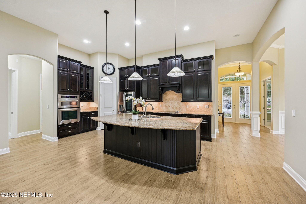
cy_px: 102
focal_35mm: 14
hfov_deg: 104.3
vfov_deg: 81.2
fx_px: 119
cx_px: 153
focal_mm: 14
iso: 400
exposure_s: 1/8
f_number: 8
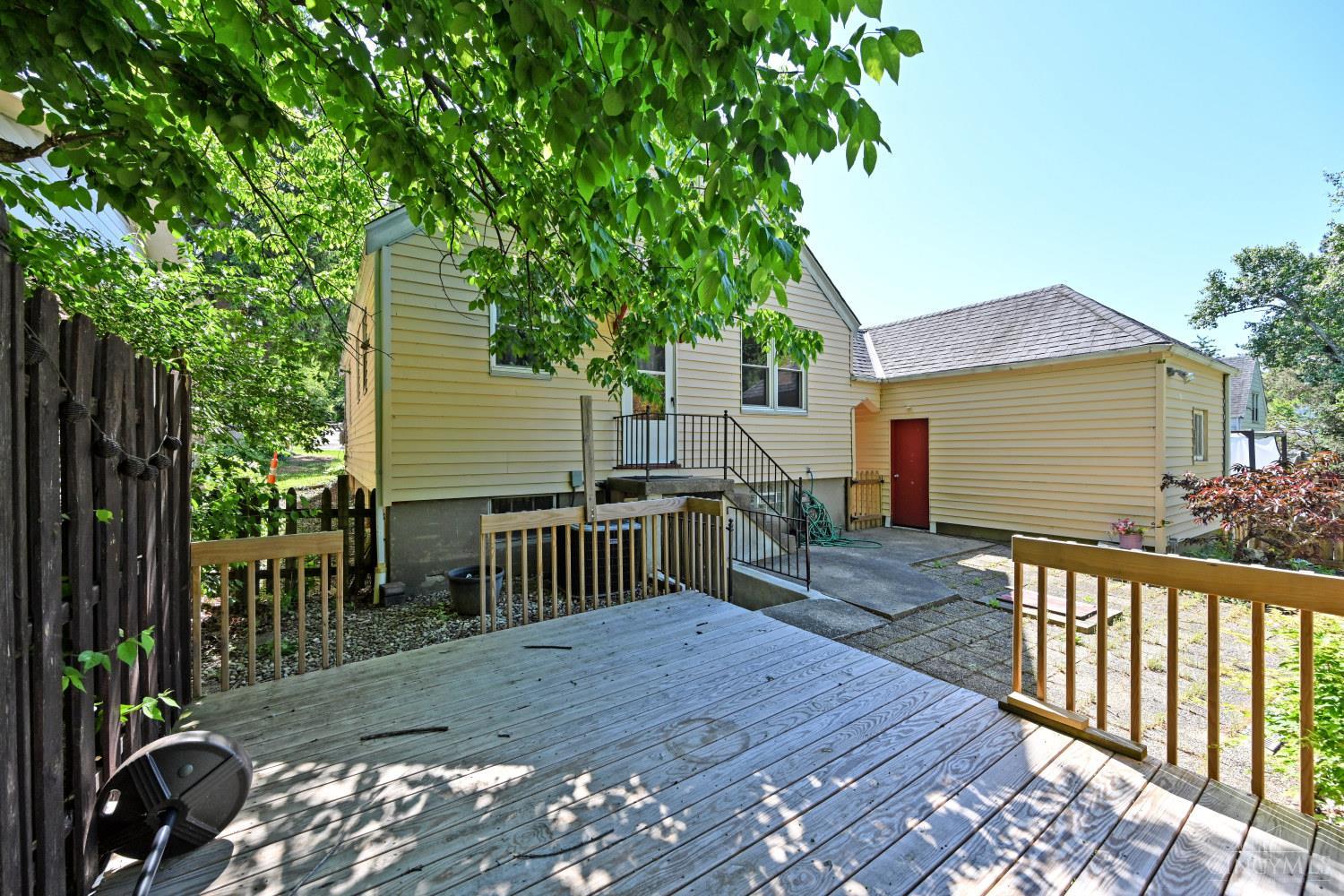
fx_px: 523
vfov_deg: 81.2
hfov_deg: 104.3
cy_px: 448
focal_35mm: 14
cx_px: 672
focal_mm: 14
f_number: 5.6
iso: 140
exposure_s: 1/250
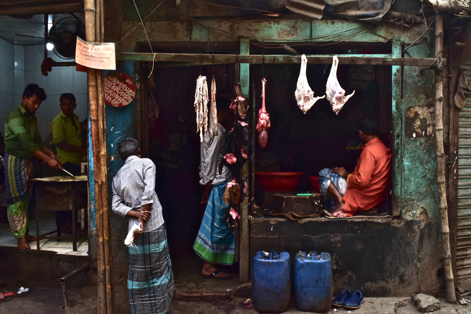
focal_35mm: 36
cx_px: 236
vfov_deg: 36.9
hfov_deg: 53.1
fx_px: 471
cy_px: 157
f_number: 22
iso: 800
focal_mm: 24
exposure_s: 1/80
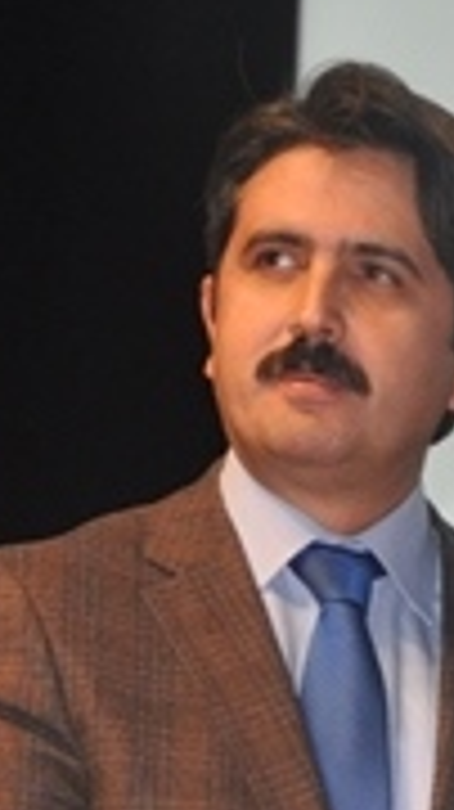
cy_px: 641
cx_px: 580
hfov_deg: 3.1
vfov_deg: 5.5
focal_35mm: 390
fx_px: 8362
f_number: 4.5
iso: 800
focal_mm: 70
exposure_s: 1/60
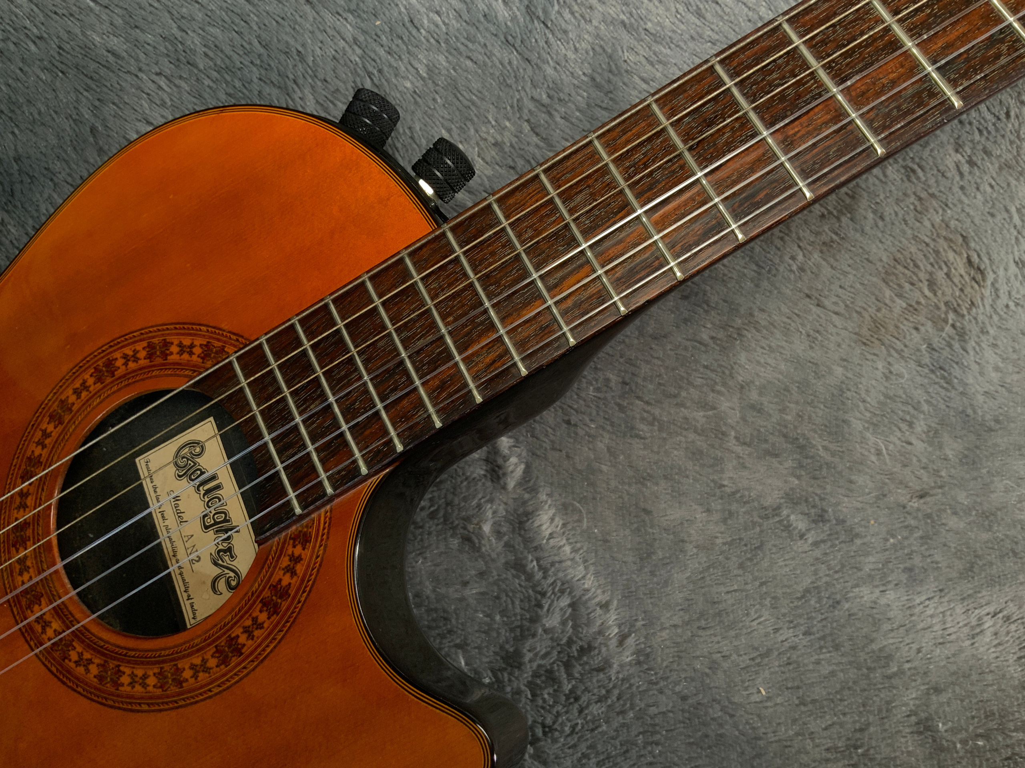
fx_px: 859
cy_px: 384
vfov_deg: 48.2
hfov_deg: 61.7
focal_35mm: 29
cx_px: 512
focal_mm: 3
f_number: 1.8
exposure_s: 1/62
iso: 64
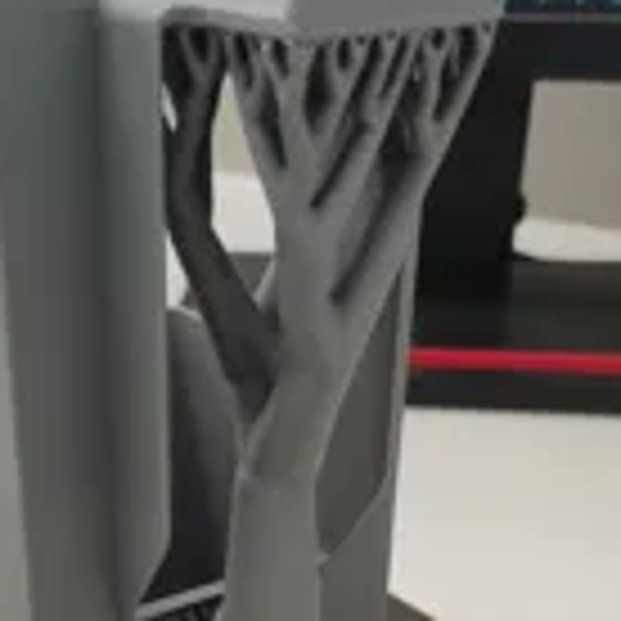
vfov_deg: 23.6
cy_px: 819
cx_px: 198
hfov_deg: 26.7
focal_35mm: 64
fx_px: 1299
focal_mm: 5.43
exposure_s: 1/100
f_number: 1.89
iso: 208
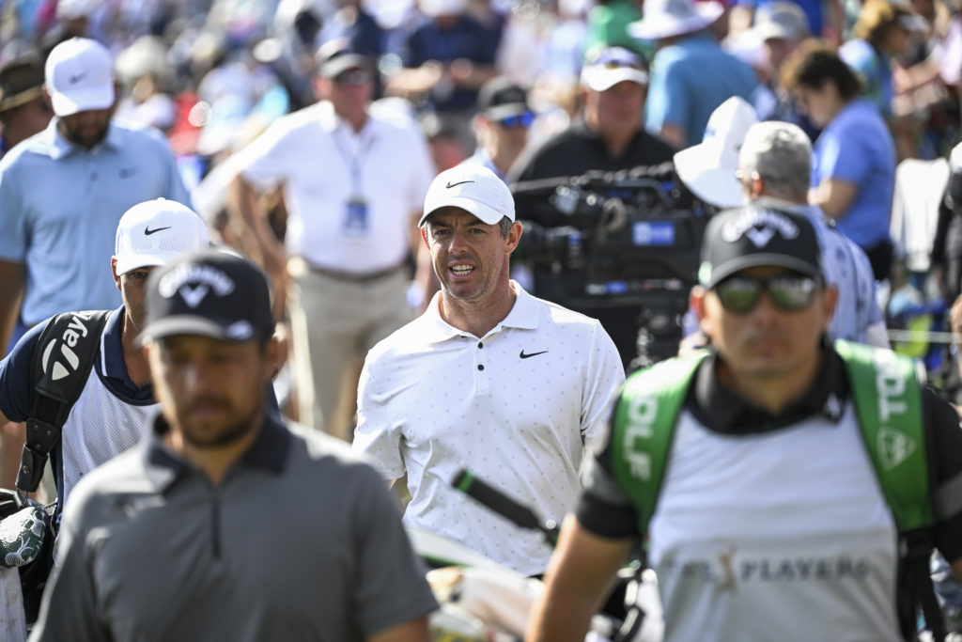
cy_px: 321
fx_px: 6681
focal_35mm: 250
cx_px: 481
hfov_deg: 8.2
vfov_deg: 5.5
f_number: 4
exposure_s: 1/1000
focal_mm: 250
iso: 400
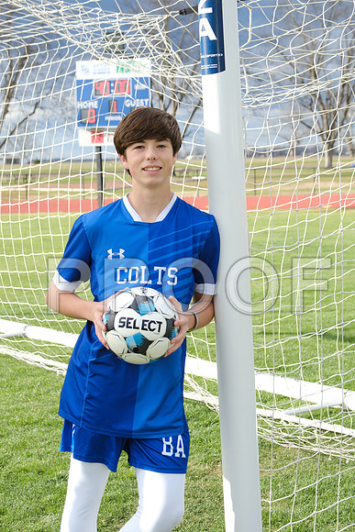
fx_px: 1109
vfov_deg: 27.0
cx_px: 178
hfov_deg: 18.2
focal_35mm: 75
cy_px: 266
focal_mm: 50
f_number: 5.6
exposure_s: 1/250
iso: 160
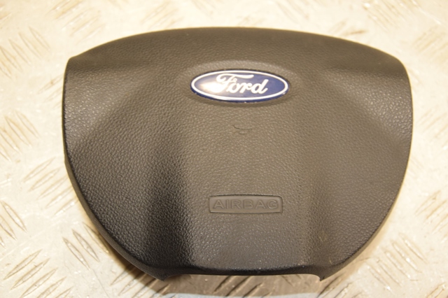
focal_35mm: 72
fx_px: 895
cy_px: 149
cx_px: 224
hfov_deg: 28.1
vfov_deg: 18.9
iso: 800
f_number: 4.8
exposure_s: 1/160
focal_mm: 48
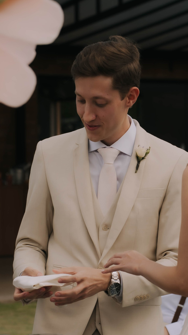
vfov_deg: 10.1
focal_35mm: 213
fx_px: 1888
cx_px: 158
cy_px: 229
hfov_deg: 5.7
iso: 100
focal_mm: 75
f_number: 4.5
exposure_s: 1/1000
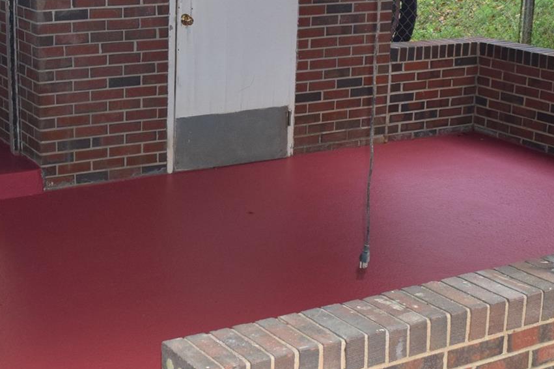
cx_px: 120
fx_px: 1000
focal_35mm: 65
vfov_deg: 20.9
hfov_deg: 30.3
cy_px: 144
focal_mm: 18
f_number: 5
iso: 800
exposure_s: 1/100
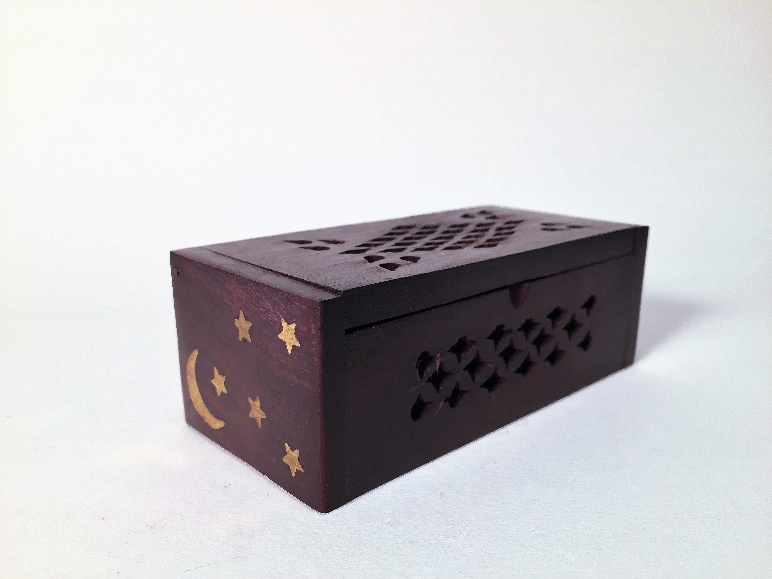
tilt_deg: -11.6
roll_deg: -0.8
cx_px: 386
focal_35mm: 29
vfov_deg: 48.2
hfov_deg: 61.7
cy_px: 290
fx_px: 647
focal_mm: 4.15
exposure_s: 1/33
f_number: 2.2
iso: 50
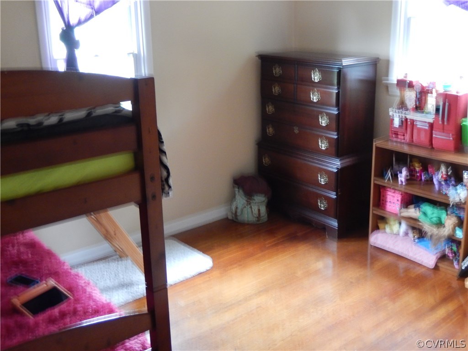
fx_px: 554
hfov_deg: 45.8
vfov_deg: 35.1
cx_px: 234
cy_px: 176
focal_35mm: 41
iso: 560
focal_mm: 7.3
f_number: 4.2
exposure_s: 1/8
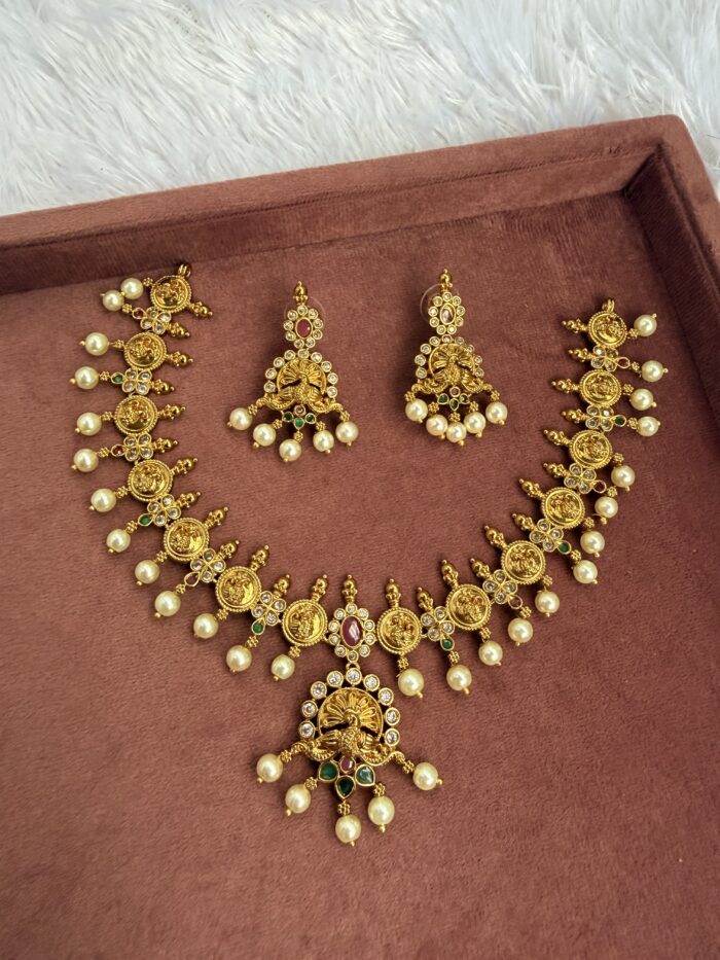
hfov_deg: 56.8
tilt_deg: -74.5
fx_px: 665
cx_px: 360
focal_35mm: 24
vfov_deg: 71.6
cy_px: 480
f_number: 2.2
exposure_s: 1/113
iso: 320
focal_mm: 2.22
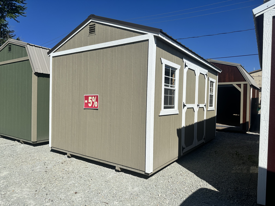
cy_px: 103
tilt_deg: -3.2
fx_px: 191
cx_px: 138
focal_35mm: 24
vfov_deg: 56.8
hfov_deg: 71.6
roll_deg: -0.4
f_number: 1.78
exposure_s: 1/7576
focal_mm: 6.86
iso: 80
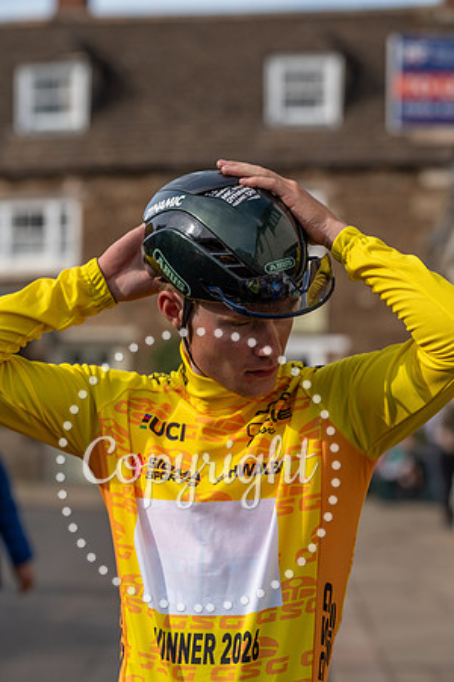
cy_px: 341
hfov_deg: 11.1
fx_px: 2345
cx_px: 227
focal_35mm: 124
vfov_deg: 16.5
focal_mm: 124
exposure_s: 1/1000
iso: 250
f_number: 5
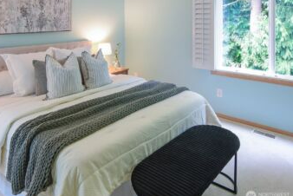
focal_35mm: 27
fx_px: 217
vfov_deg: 48.6
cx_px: 122
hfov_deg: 67.7
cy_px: 88
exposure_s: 2
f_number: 13
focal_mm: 15
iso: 125
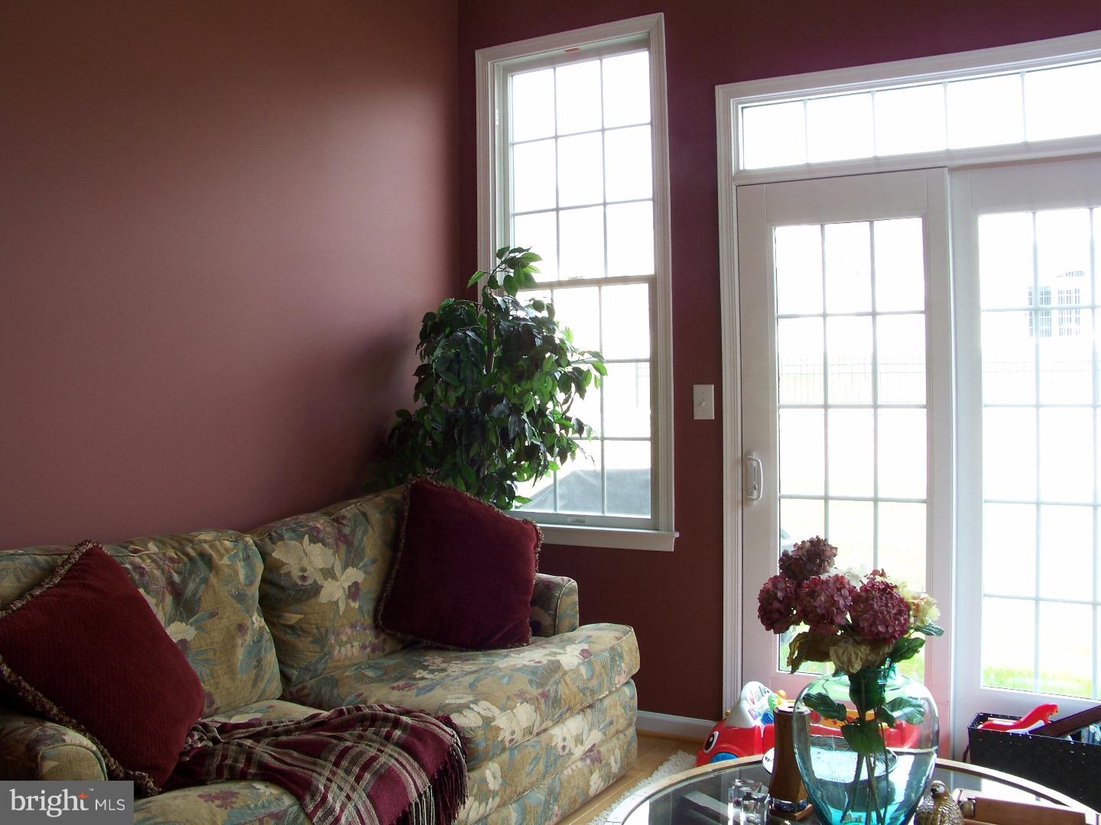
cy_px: 412
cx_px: 550
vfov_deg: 42.9
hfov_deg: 55.4
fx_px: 1050
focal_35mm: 33
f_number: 5.6
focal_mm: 5.85
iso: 64
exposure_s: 1/13
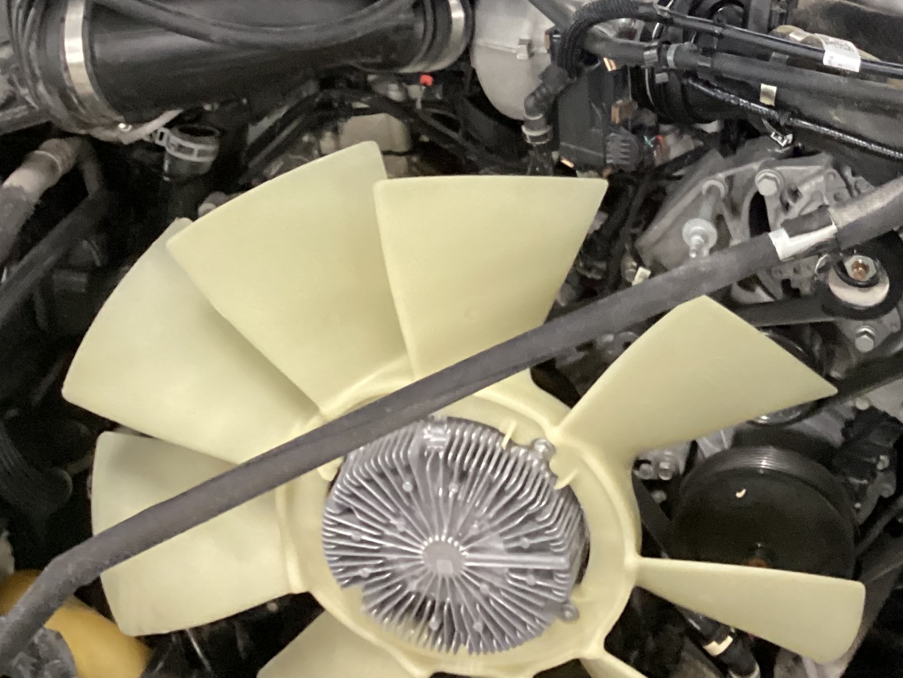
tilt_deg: -29.8
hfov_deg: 29.5
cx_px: 727
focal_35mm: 64
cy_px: -8
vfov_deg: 22.0
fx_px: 1670
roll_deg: +3.8
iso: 500
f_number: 2.4
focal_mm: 3.3
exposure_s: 1/25
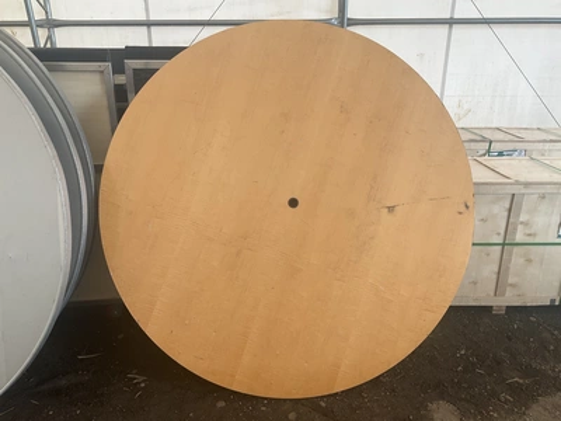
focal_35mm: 29
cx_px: 280
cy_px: 210
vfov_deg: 48.2
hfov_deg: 61.7
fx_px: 470
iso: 25
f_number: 1.8
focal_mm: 3
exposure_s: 1/122
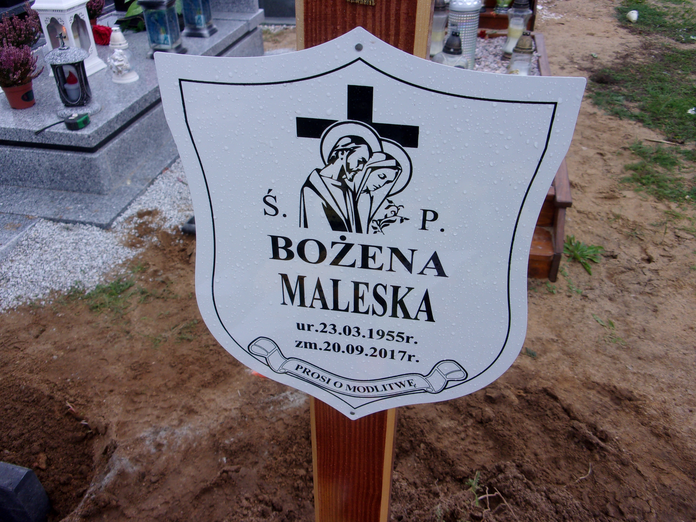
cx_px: 348
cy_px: 261
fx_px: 563
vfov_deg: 49.7
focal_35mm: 28
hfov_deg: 63.4
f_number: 3.9
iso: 80
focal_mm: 5.1
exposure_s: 1/240
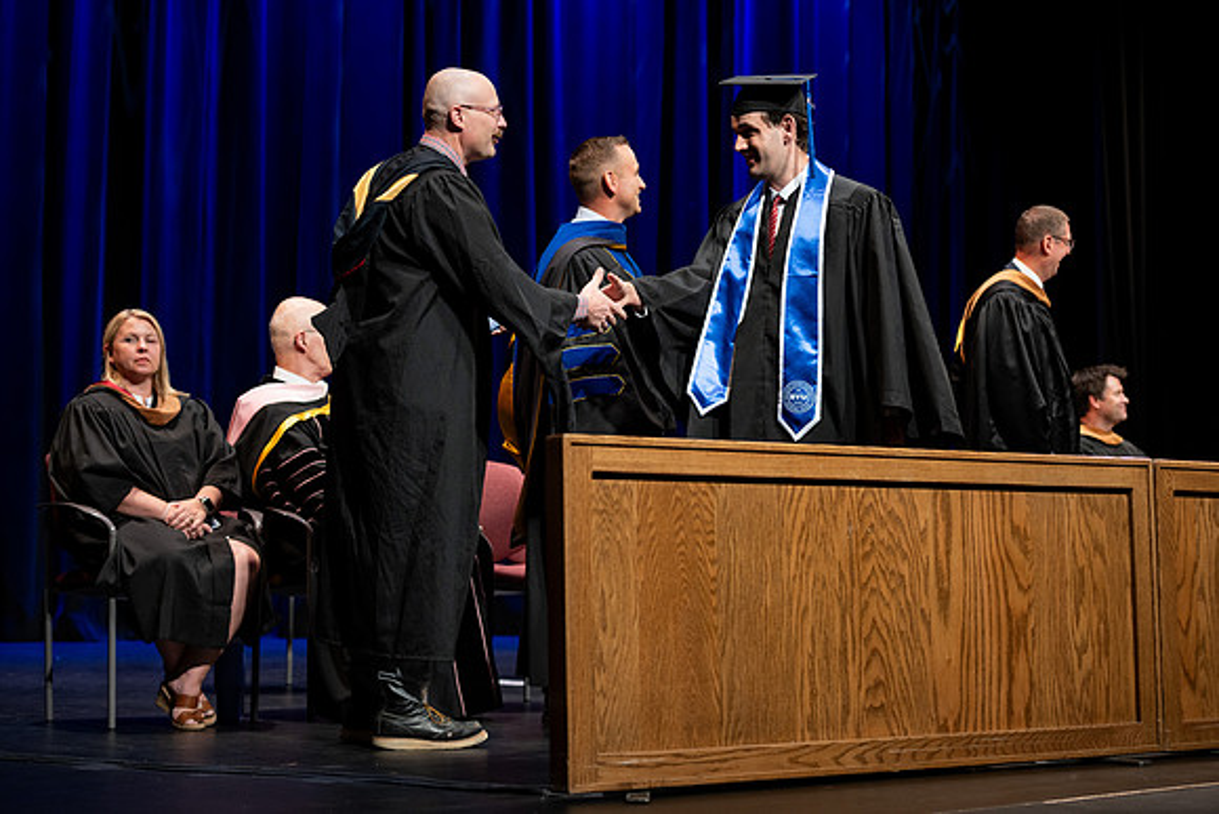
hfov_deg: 28.8
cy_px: 407
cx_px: 610
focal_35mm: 70
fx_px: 2371
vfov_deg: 19.5
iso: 500
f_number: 2.8
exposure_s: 1/250
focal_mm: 70
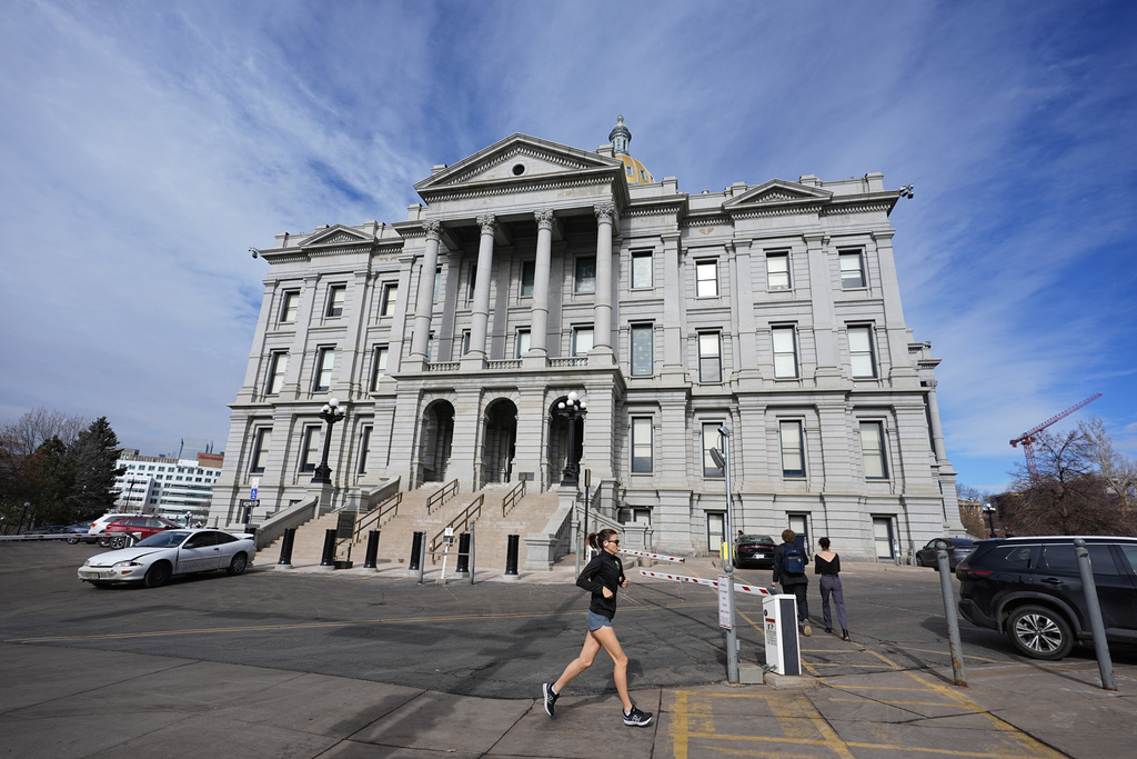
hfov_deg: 93.3
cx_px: 568
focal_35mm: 17
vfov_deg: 70.5
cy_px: 380
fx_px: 537
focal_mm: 17
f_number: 4.5
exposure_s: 1/2000
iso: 200
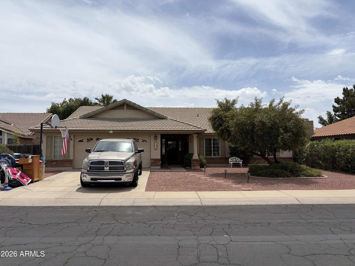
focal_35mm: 26
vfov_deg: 53.1
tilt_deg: +4.9
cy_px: 133
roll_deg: +0.5
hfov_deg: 67.3
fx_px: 267
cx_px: 178
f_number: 1.6
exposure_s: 1/6329
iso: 50
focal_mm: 5.96
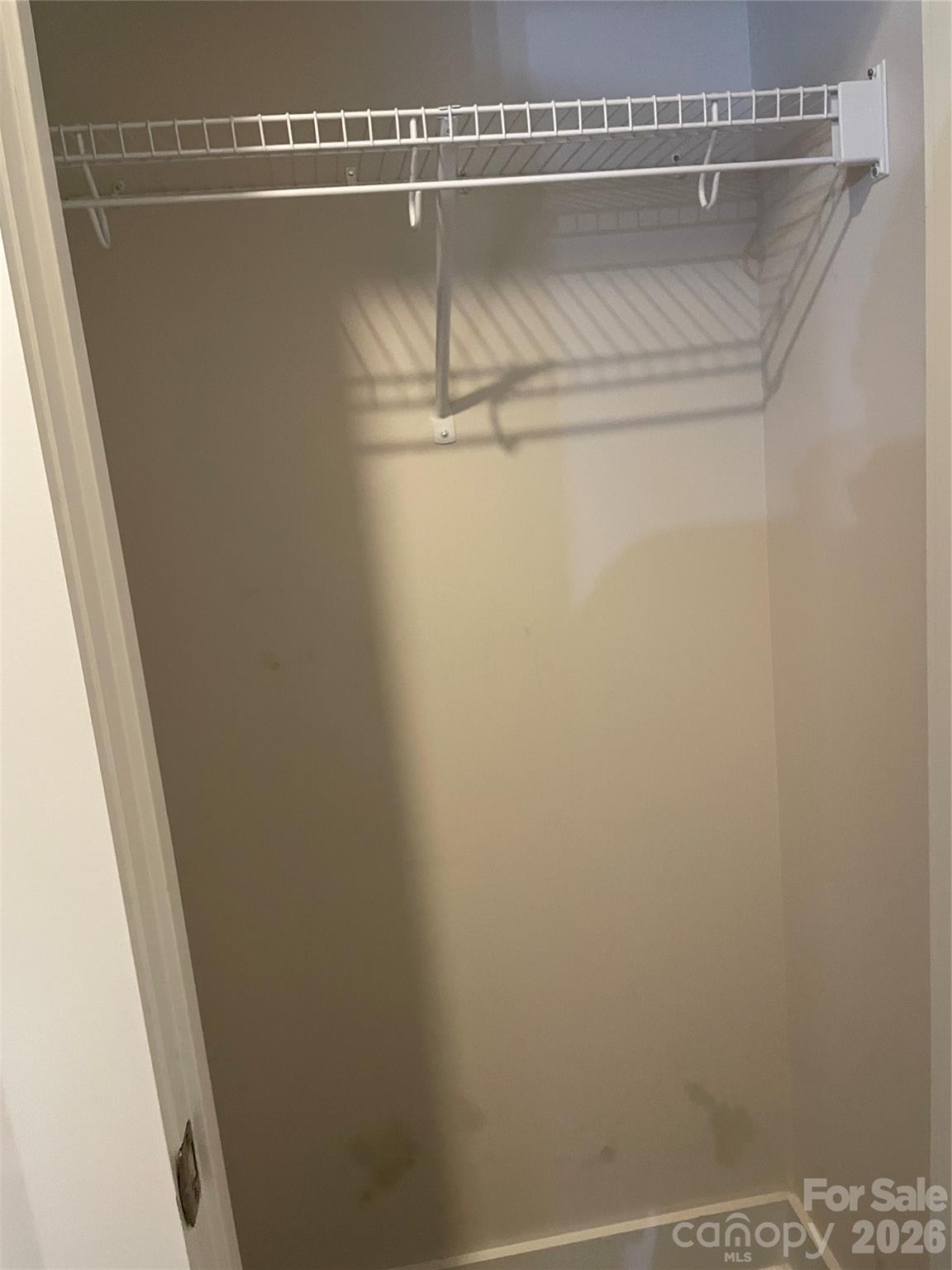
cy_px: 635
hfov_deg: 53.1
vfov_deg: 67.3
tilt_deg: -9.2
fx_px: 953
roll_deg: +6.5
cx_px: 476
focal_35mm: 26
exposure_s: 1/60
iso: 320
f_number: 1.6
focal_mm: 4.2
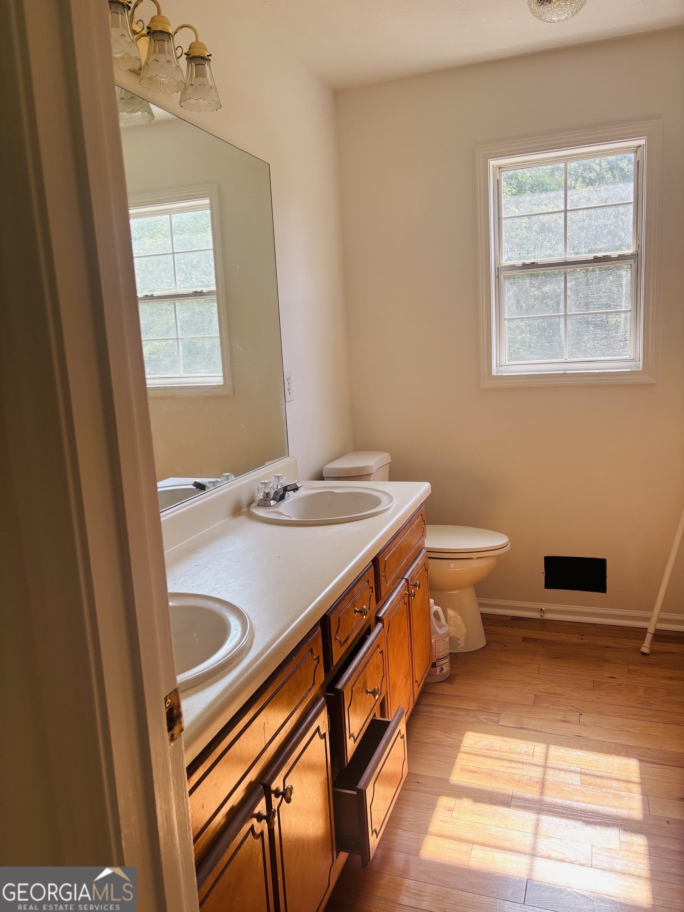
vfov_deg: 67.3
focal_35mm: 26
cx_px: 342
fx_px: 685
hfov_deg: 53.1
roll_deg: +3.3
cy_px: 456
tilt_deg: -9.1
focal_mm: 5.96
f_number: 1.6
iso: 50
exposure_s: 1/253
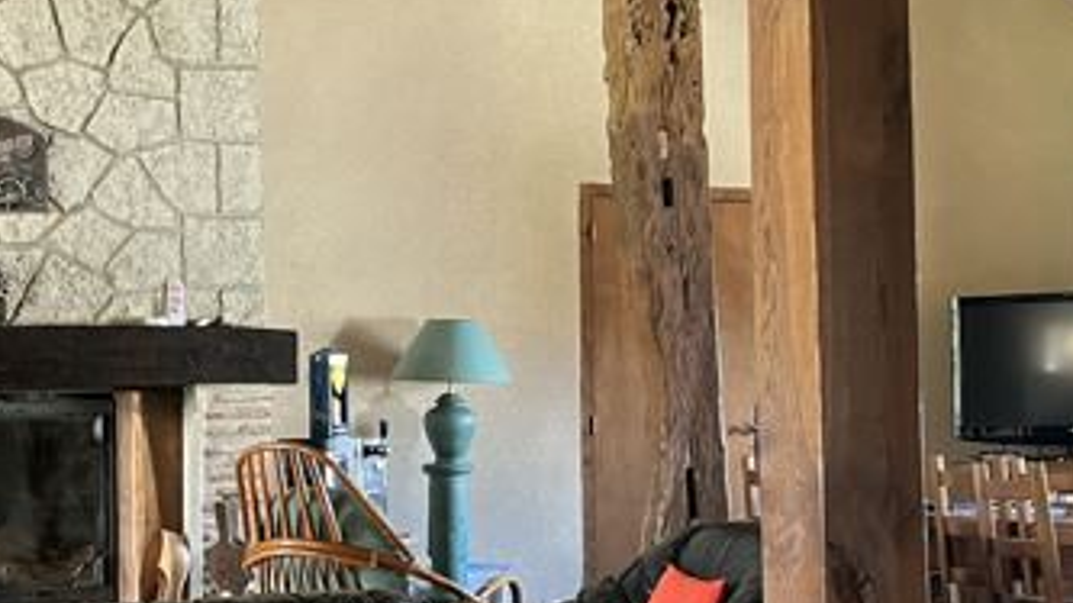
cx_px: 496
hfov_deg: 31.0
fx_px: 1934
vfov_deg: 17.7
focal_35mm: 68
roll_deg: +0.3
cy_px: 374
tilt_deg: +1.1
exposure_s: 1/60
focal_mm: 5.1
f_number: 1.6
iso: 500
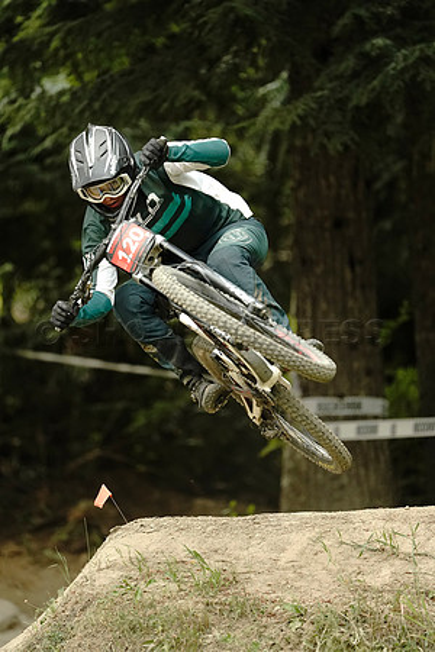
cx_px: 218
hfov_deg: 2.3
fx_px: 10874
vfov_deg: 3.4
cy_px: 326
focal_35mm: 600
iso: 5000
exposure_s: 1/2500
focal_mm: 600
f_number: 4
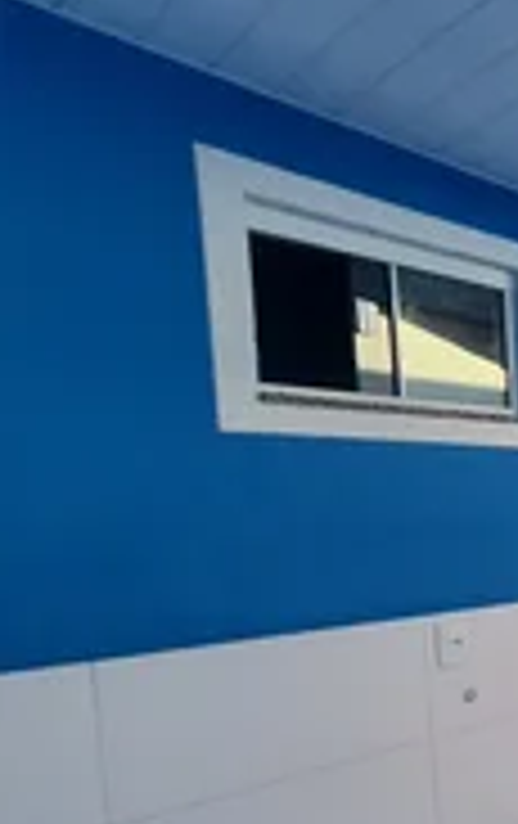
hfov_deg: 25.1
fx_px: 652
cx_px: 860
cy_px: 579
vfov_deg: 62.2
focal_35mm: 29
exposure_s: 1/167
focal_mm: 1.74
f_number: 2.2
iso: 50
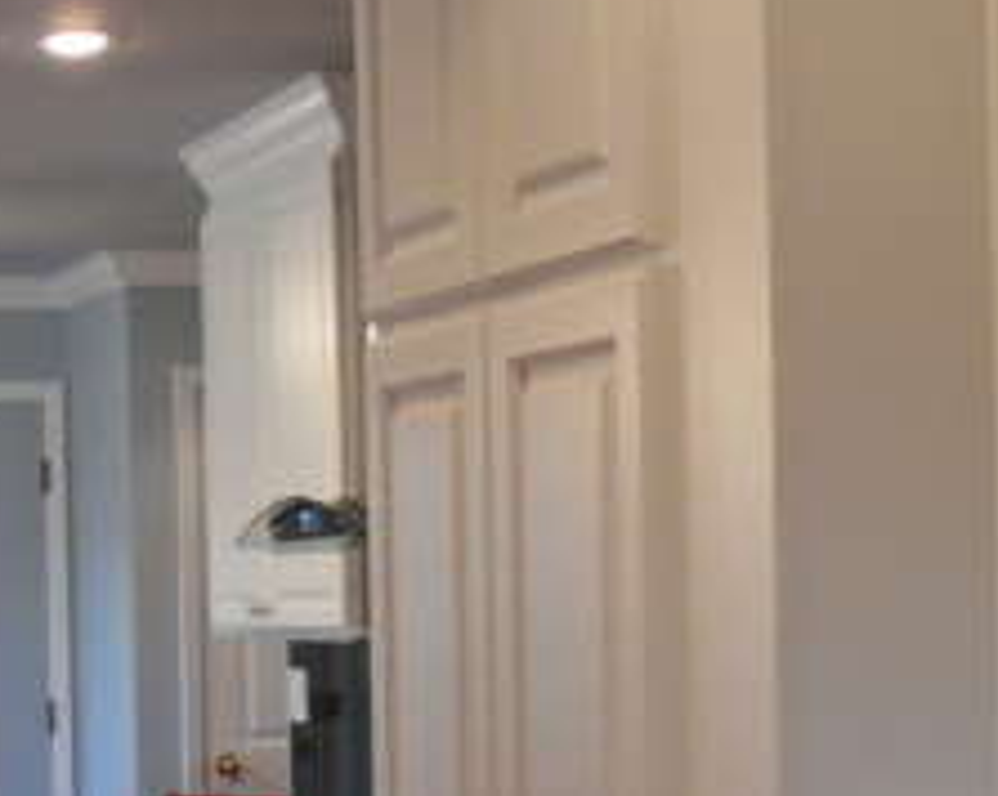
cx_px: -107
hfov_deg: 18.8
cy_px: 716
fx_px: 2892
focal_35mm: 98
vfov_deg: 15.5
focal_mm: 7.4
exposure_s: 1/30
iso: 250
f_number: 2.8
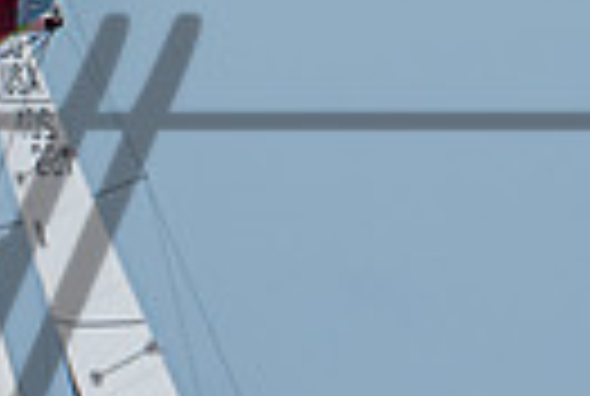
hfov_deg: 0.8
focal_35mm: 2600
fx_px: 42708
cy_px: 103
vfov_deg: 0.5
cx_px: -570
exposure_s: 1/2000
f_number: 5.6
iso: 200
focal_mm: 320
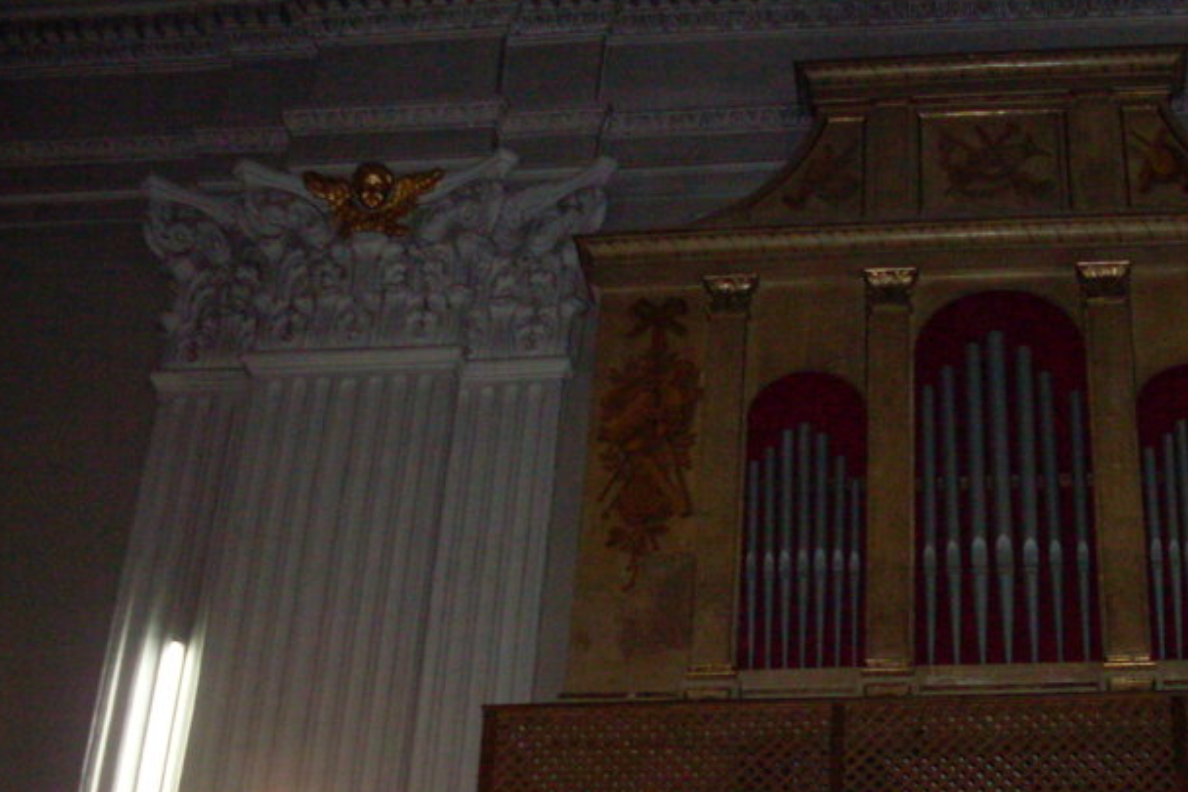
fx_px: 2111
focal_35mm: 64
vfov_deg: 20.8
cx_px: 940
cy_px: 692
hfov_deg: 30.7
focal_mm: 6.3
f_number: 2.8
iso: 240
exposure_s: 1/45
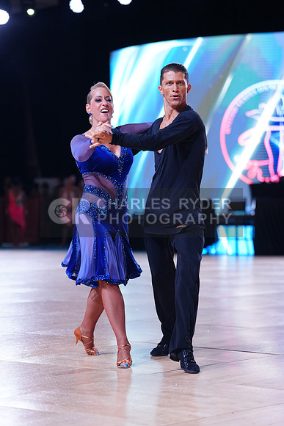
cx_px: 142
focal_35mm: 108
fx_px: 1277
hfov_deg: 12.7
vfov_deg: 18.9
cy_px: 213
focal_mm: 108
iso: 1250
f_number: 2.8
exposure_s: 1/640
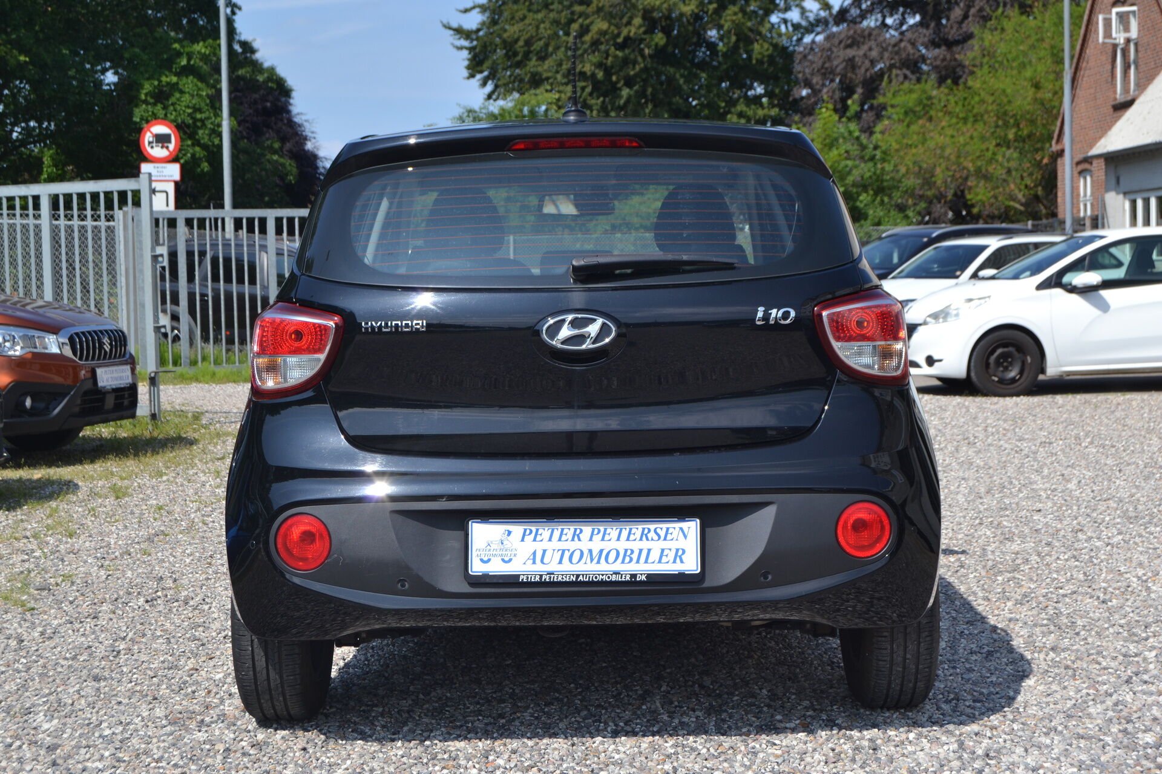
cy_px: 387
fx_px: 1840
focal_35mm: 57
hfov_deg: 35.1
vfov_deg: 23.8
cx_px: 581
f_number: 9
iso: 100
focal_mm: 38
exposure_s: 1/320
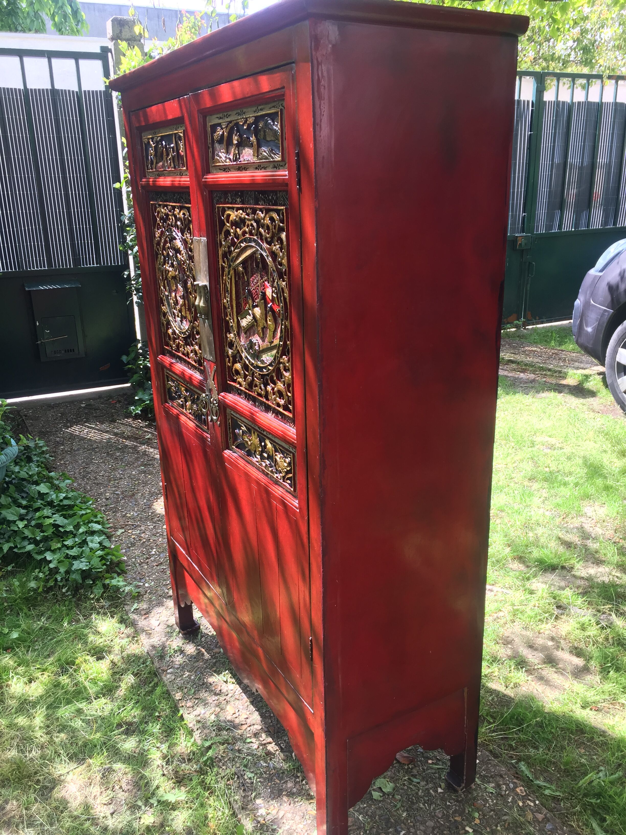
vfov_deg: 61.7
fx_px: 699
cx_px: 313
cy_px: 418
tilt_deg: -18.5
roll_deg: +0.9
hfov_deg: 48.2
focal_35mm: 29
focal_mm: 4.15
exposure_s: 1/120
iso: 32
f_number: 2.2
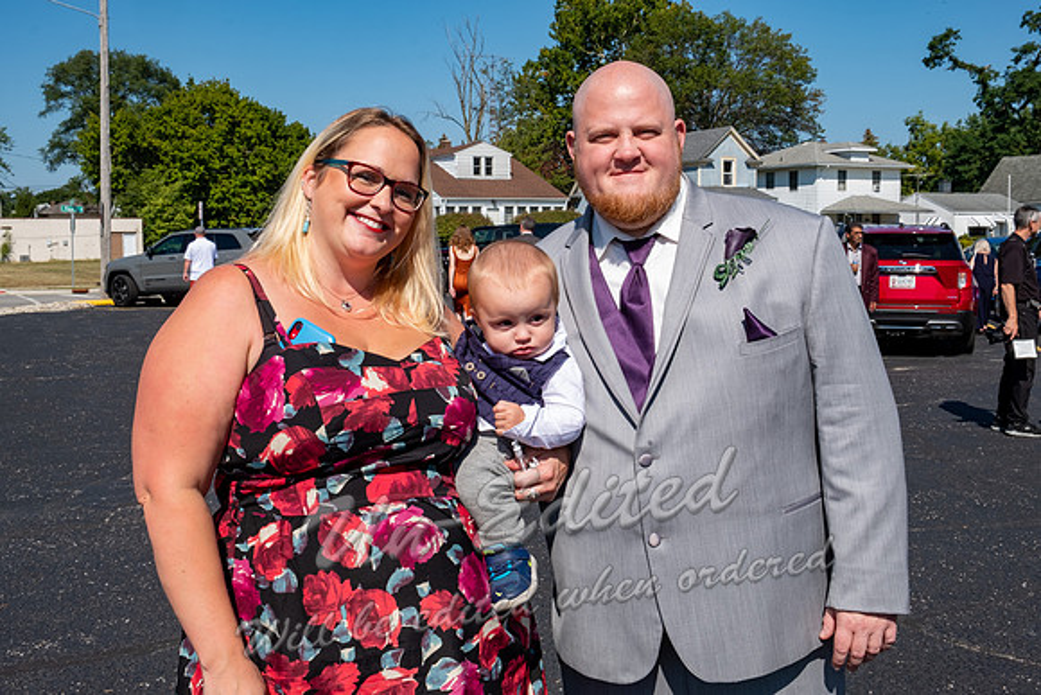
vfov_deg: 36.9
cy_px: 348
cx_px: 520
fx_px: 1041
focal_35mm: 36
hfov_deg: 53.1
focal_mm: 24.3
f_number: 16
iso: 200
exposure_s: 1/100
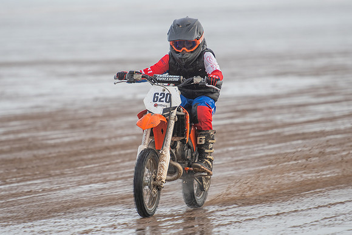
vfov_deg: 3.0
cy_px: 150
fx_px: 4435
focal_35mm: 453
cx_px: 166
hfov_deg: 4.5
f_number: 2.8
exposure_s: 1/400
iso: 200
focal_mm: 200
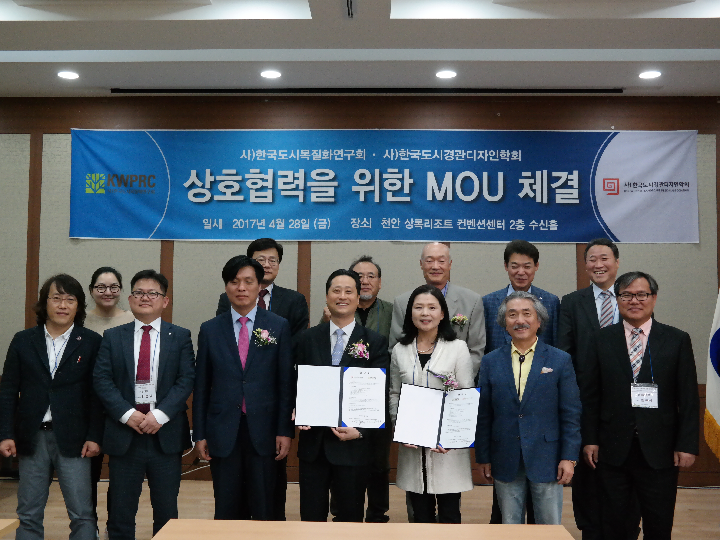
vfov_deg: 39.7
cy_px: 269
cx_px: 340
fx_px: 749
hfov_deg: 51.3
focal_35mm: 36
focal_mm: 22
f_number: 5
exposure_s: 1/200
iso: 3200
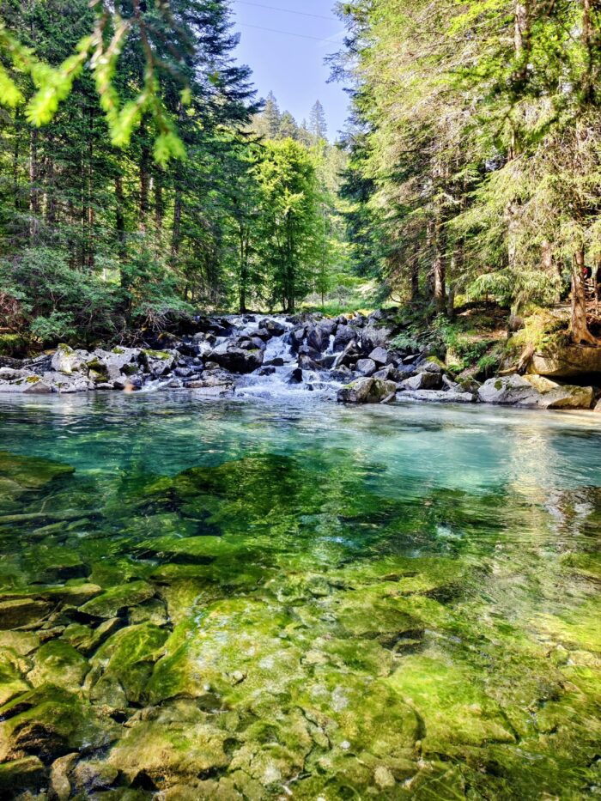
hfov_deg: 58.9
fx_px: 532
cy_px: 400
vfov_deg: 73.9
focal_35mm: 23
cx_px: 300
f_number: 1.75
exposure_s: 1/100
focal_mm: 8.67
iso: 84
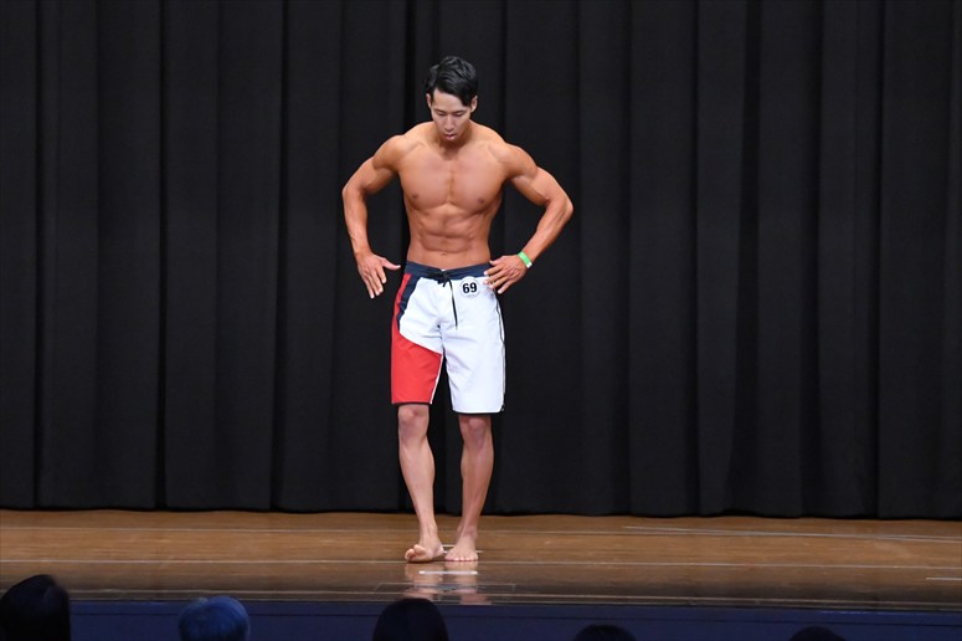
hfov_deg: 10.2
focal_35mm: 202
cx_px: 481
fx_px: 5395
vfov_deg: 6.8
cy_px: 320
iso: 8000
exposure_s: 1/400
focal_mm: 135
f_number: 5.6
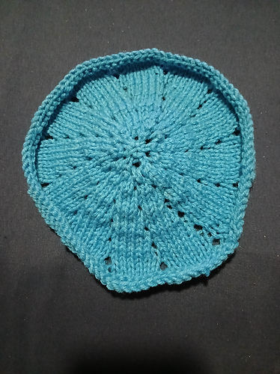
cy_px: 187
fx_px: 281
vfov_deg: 67.4
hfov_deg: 53.0
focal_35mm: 26
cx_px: 140
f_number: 1.8
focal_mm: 3.98
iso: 2500
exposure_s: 1/15
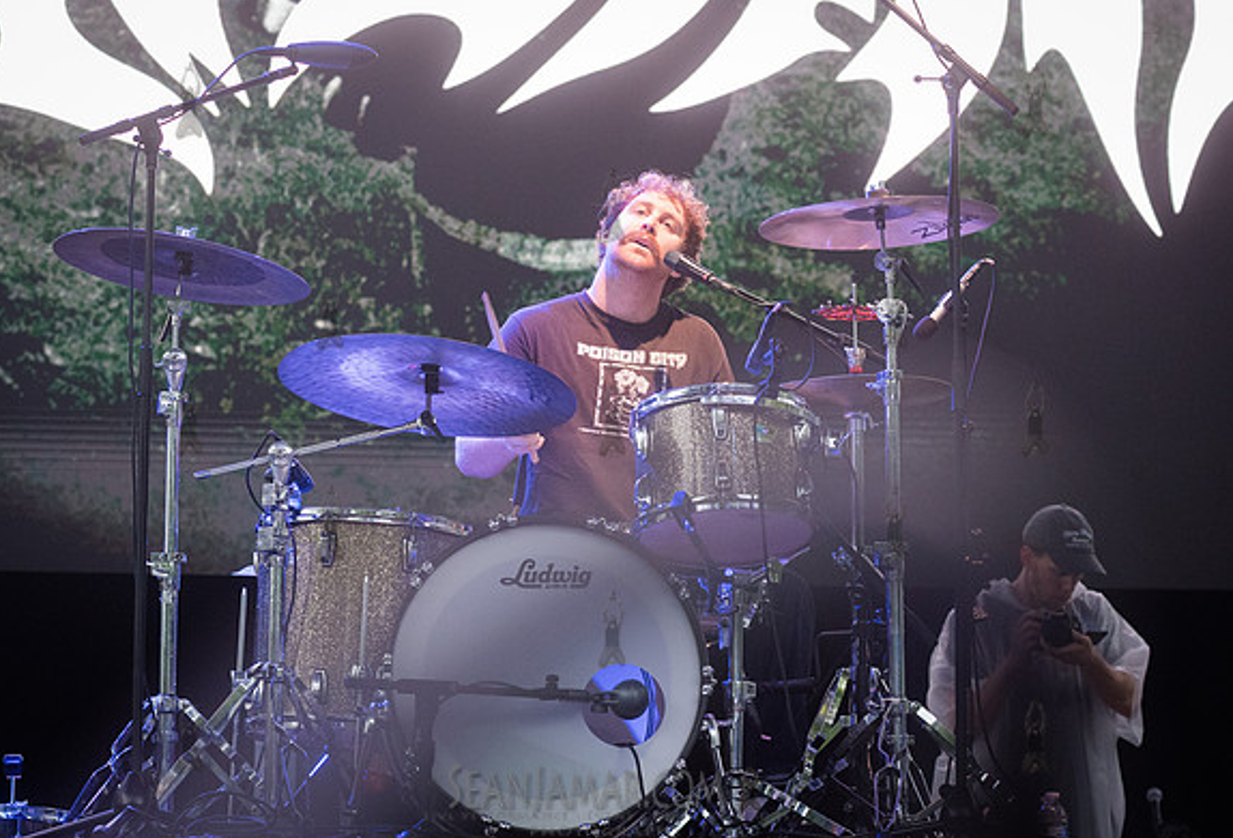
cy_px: 301
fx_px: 4134
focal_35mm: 120
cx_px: 572
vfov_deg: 11.6
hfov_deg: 17.0
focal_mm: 92
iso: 3200
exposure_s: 1/500
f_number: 4.5
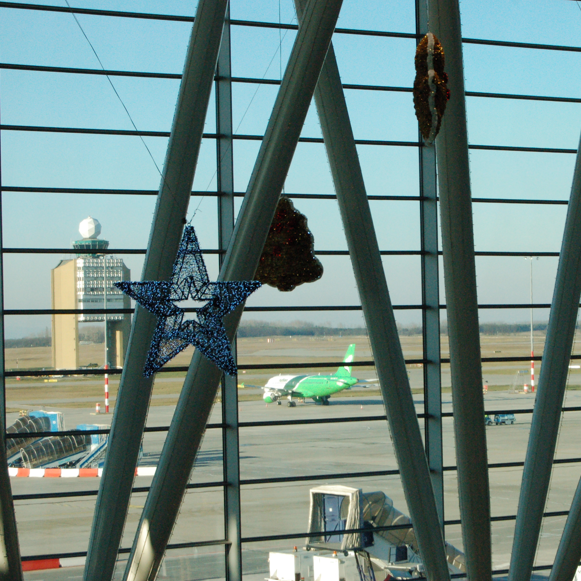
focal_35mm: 106
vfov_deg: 16.5
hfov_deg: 16.4
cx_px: 428
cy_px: 291
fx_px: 2006
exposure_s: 1/500
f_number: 11
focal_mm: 55
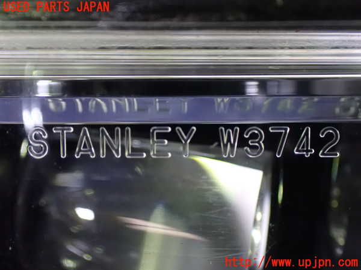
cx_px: 180
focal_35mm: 44
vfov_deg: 32.9
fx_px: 459
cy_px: 135
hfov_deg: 42.9
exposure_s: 1/30
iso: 1600
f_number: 2.9
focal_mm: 7.84
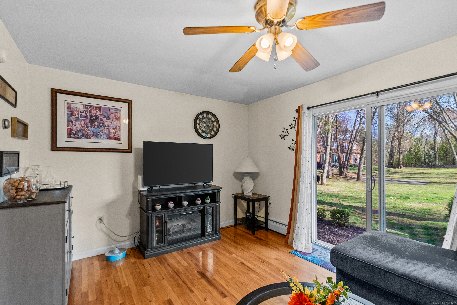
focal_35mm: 16
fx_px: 203
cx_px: 228
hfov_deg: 96.7
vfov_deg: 73.8
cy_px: 152
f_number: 8
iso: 320
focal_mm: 16
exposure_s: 1/15
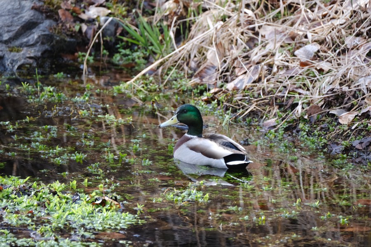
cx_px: 186
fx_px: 6183
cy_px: 124
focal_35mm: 600
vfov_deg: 2.3
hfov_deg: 3.4
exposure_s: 1/500
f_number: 5.6
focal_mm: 400
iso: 1600
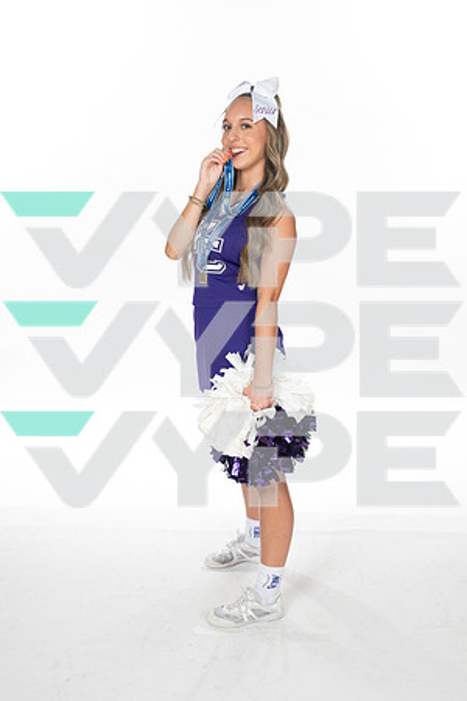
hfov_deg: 28.1
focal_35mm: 48
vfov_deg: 41.1
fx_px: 934
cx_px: 234
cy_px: 350
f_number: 7.1
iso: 800
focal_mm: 48
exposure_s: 1/320
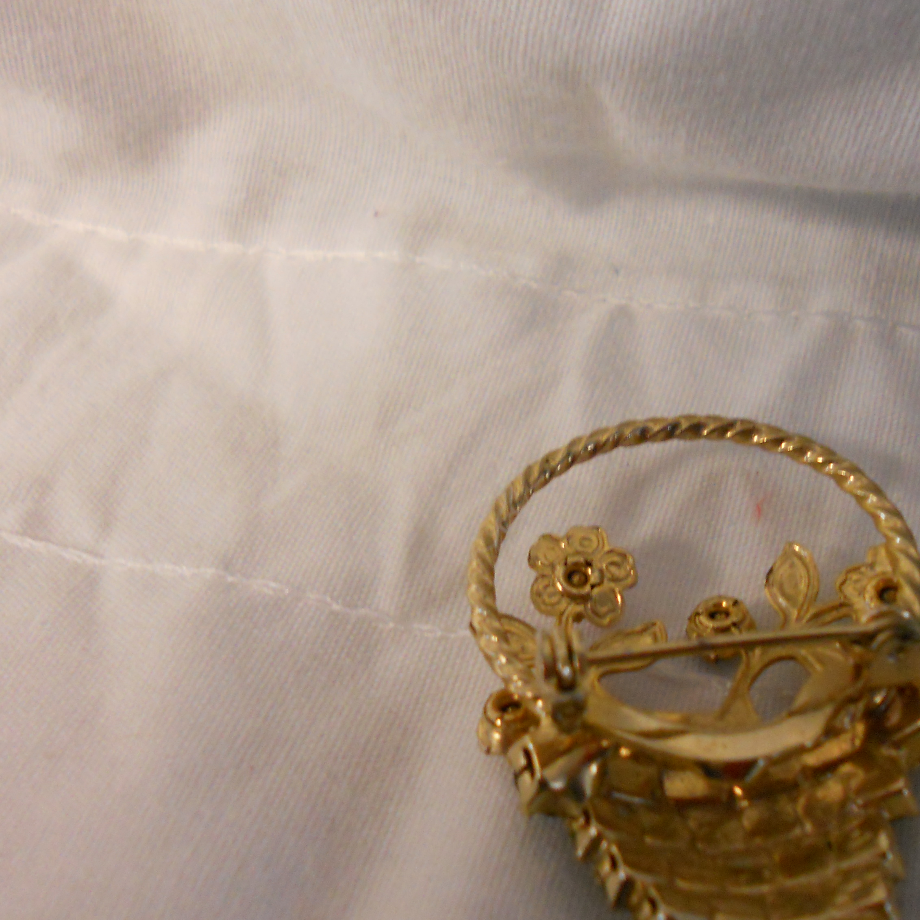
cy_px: 498
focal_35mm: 50
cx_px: 592
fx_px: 1503
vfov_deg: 34.0
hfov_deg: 33.8
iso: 400
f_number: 3.5
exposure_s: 1/30
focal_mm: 5.8
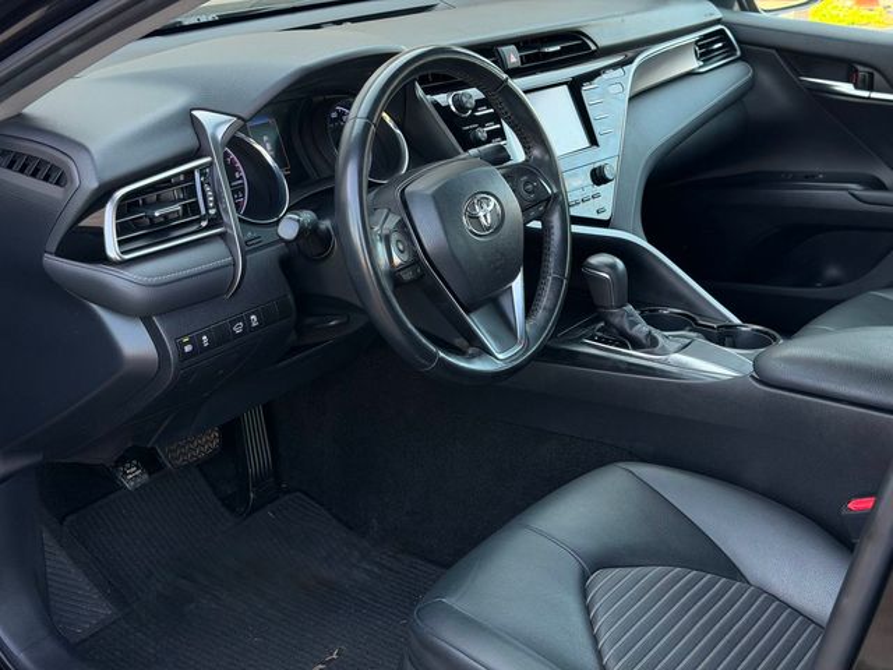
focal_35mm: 48
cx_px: 446
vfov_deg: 30.3
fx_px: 1238
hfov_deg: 39.7
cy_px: 335
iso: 125
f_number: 1.78
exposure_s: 1/166
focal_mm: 6.76
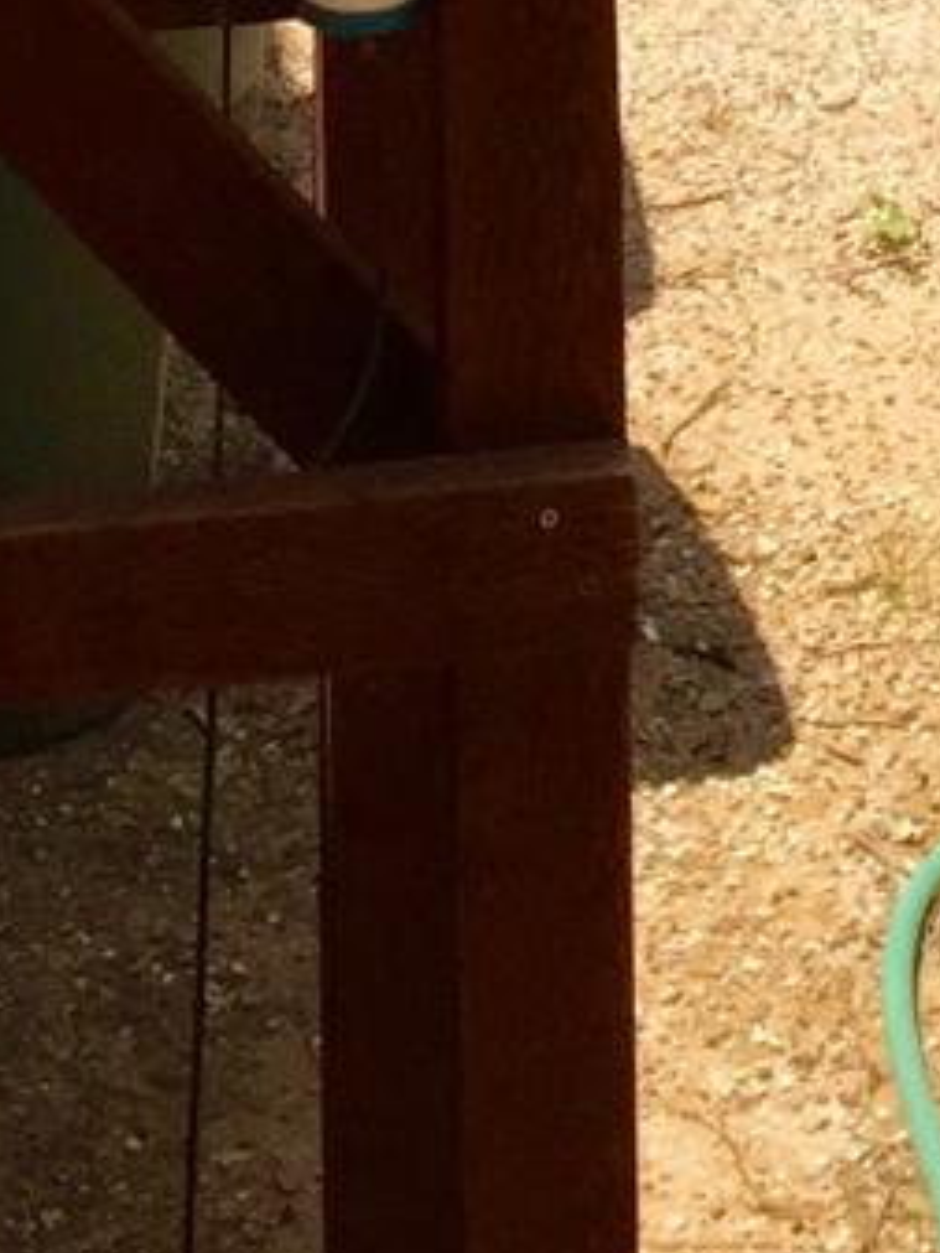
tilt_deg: -1.6
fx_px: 6224
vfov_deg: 9.9
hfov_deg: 8.5
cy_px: -1904
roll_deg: +0.7
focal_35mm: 172
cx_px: 1141
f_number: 2.2
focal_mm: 4.15
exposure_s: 1/1799
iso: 32
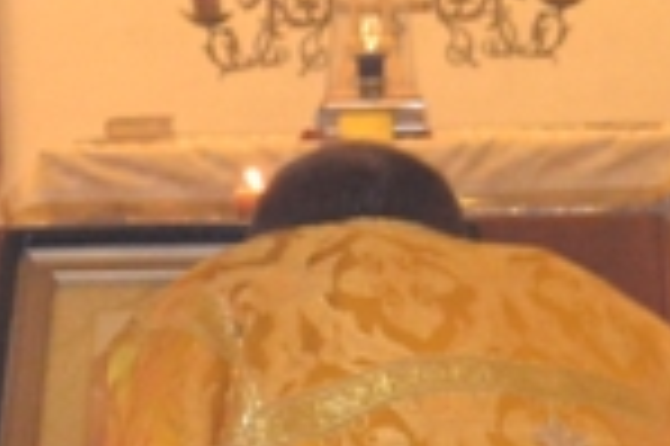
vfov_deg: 6.6
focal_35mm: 206
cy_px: 601
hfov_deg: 9.7
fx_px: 3830
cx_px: -342
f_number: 3.8
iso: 2000
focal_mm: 20
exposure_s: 1/60
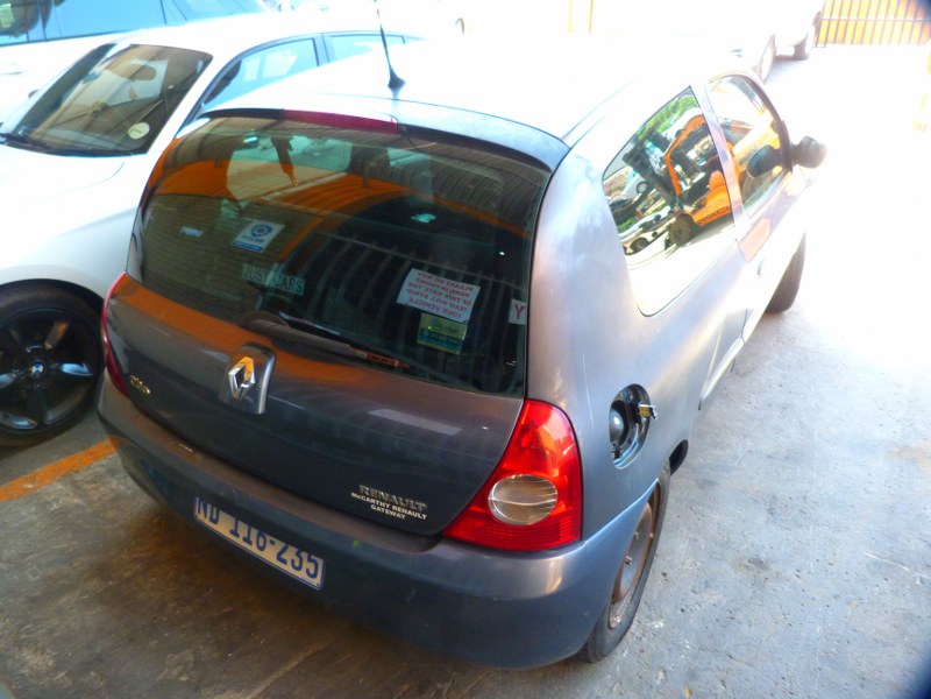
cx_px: 466
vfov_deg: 54.9
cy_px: 350
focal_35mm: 25
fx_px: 672
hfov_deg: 69.4
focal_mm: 4.5
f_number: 2.8
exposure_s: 1/60
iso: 250
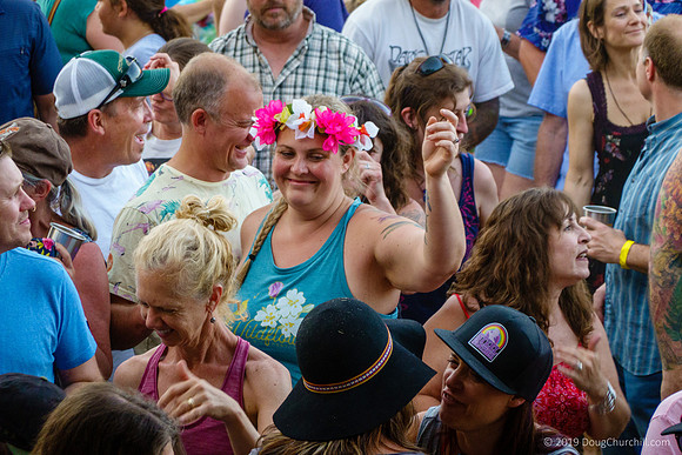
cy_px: 228
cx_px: 341
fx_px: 3790
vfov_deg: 6.9
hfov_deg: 10.3
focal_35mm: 200
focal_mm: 72
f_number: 4.5
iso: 800
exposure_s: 1/200
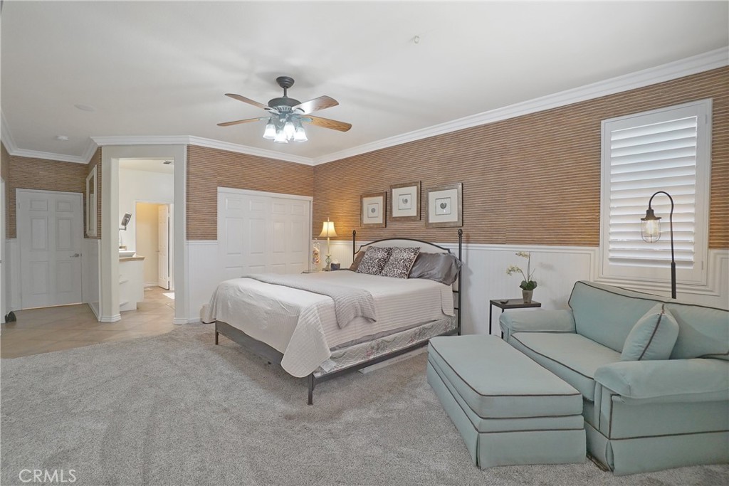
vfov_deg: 77.3
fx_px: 304
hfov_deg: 100.4
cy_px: 243
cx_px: 364
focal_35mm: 15
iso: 800
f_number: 5.6
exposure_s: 1/30
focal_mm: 10
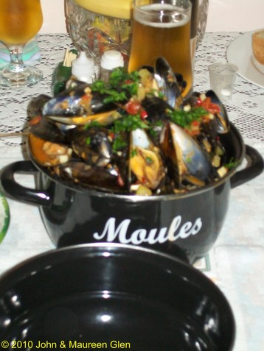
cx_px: 132
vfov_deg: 22.5
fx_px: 884
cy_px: 176
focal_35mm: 87
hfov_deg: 17.0
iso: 160
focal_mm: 14.3
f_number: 4.3
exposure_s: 1/125
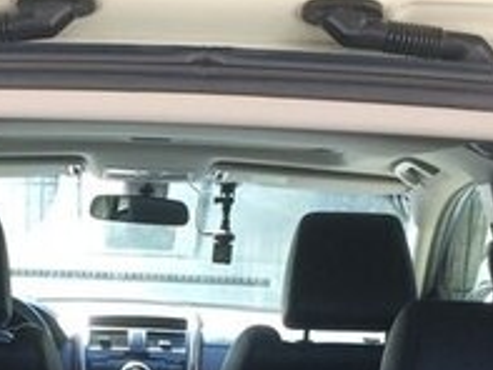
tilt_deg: -12.9
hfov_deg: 20.0
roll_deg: -2.7
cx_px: 88
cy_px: 441
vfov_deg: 14.8
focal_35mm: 97
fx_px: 1382
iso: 32
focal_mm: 4.15
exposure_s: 1/100
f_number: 2.2
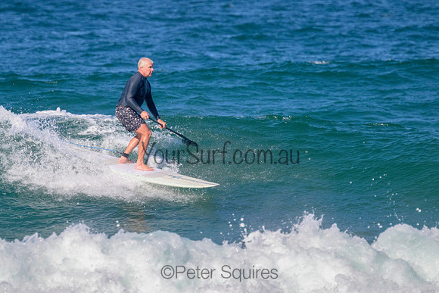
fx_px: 13355
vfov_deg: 1.3
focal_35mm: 1095
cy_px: 129
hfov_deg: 1.9
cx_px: 223
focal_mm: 800
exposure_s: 1/2000
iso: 1600
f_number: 11
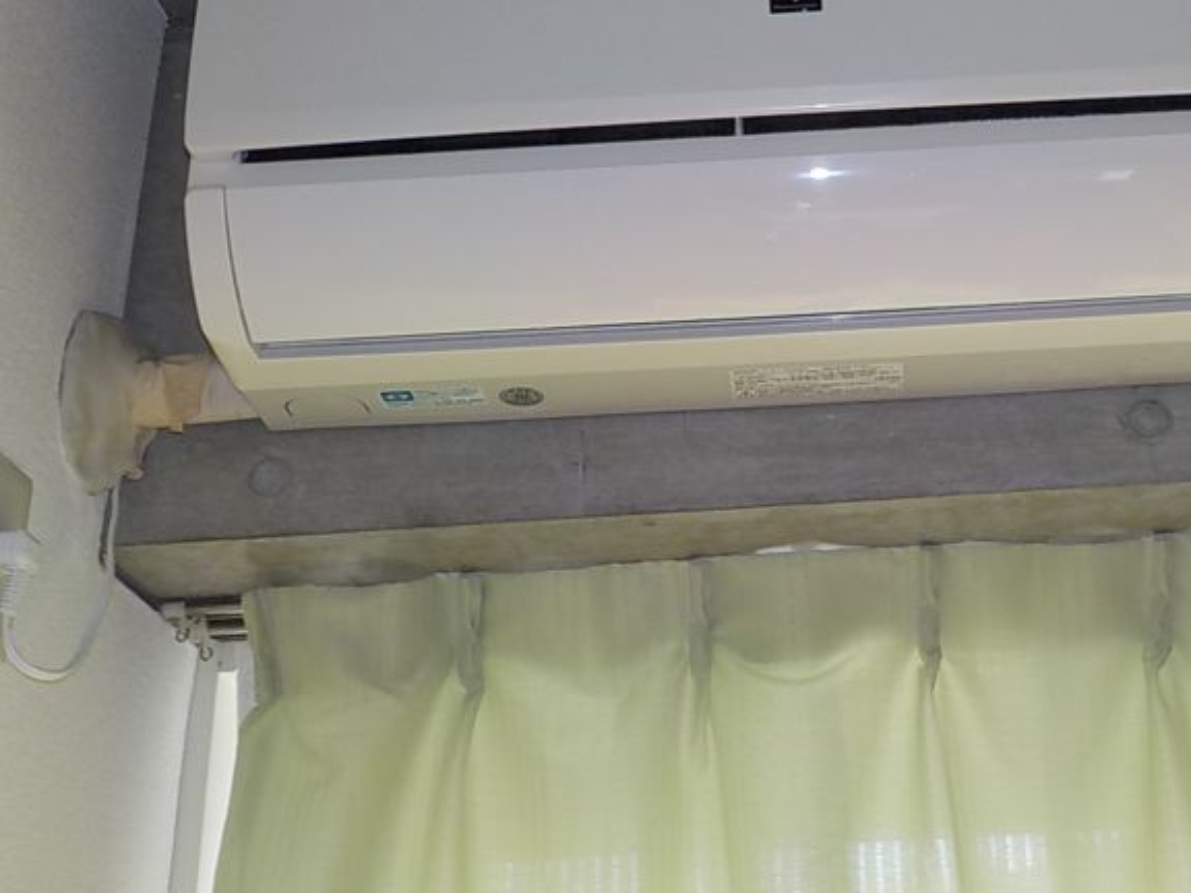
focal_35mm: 50
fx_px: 1720
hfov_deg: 37.8
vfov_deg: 29.0
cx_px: 794
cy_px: 314
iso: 125
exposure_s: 1/200
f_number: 3.3
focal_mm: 4.1
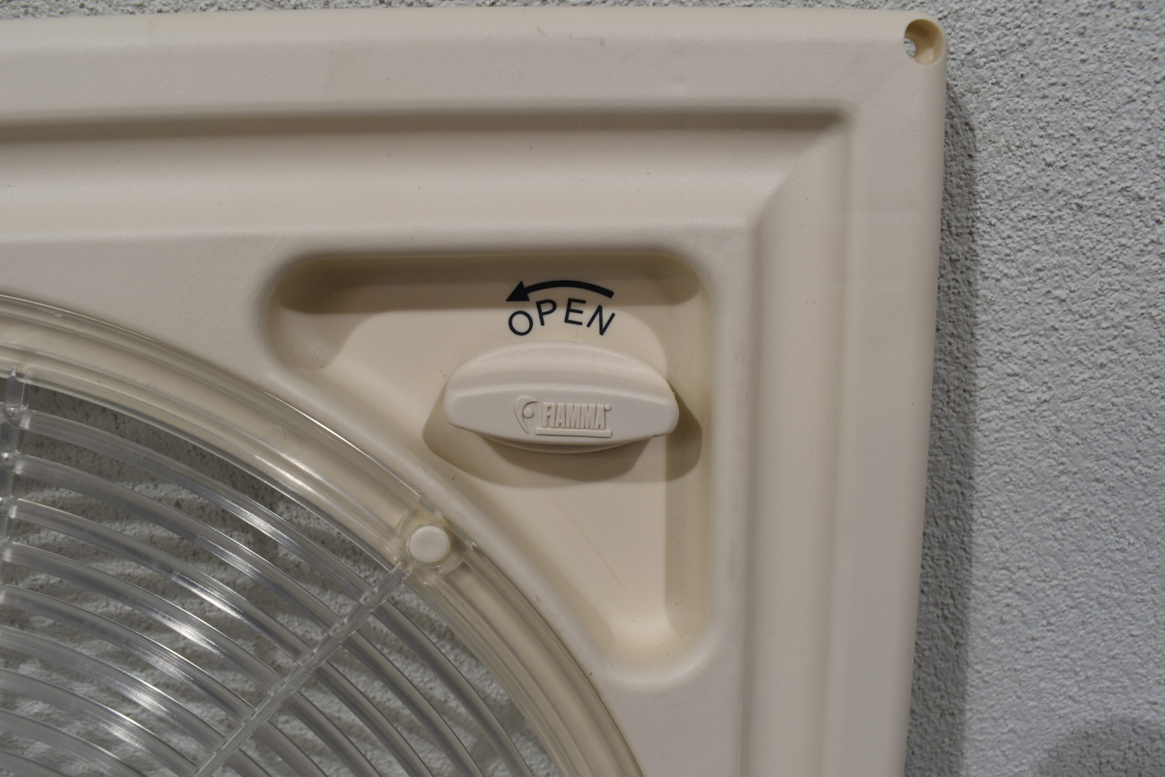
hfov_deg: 59.5
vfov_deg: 41.7
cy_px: 388
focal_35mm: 32
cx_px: 582
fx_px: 1019
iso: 220
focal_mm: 21
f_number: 8
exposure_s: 1/60
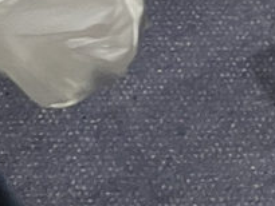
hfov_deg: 10.1
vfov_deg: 8.5
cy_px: -229
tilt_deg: -41.7
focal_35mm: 164
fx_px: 1304
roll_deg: -3.6
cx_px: 712
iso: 160
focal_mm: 3.99
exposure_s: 1/60
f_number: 1.8
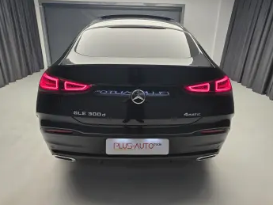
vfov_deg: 56.8
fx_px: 189
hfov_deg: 71.6
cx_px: 138
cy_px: 99
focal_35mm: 24
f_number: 1.7
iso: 40
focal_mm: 6.3
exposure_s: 1/50
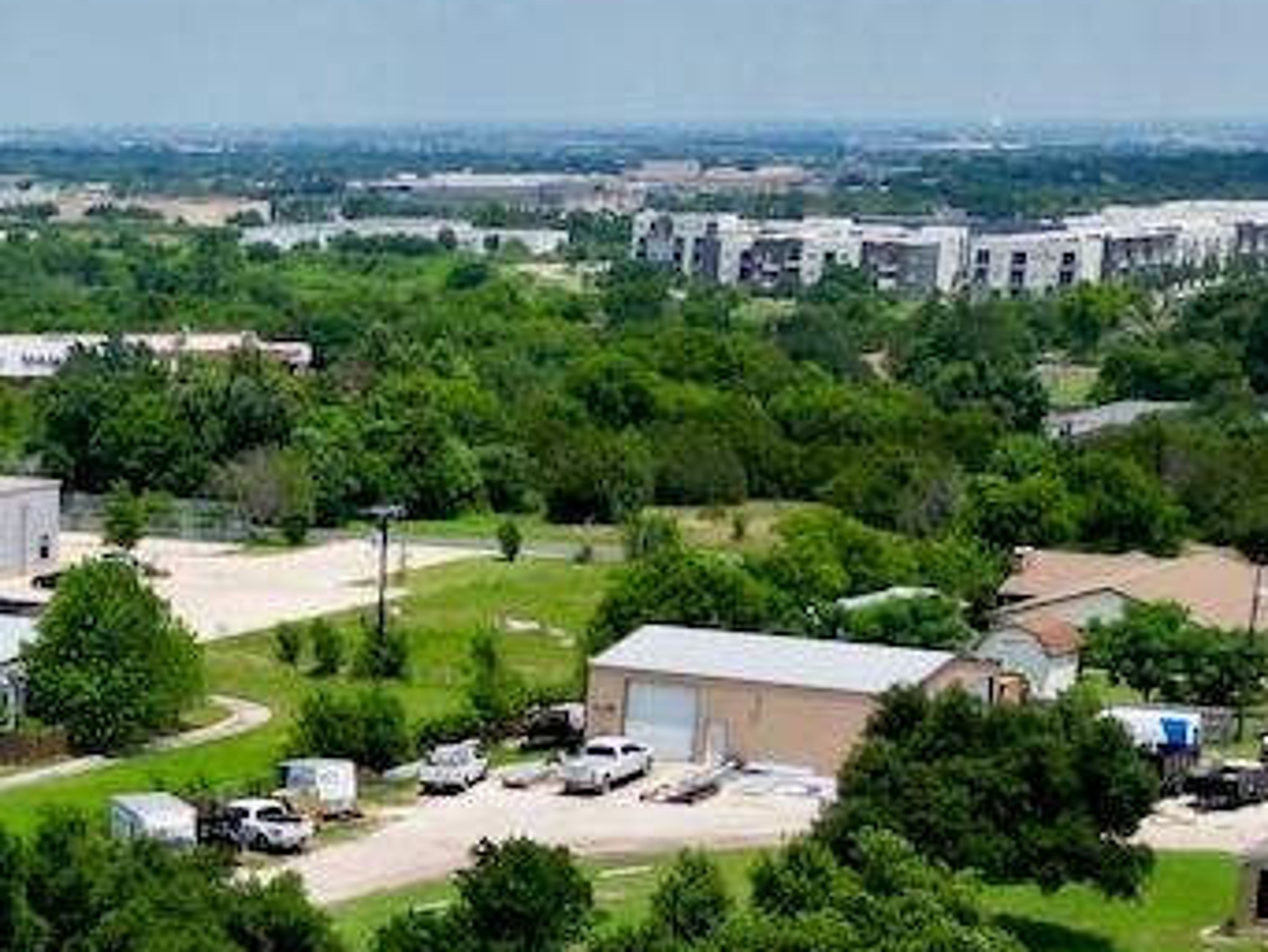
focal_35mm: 90
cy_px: 1015
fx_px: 3298
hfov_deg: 20.5
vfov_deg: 16.0
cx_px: -208
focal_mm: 6.72
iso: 110
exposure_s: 1/3200
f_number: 1.7
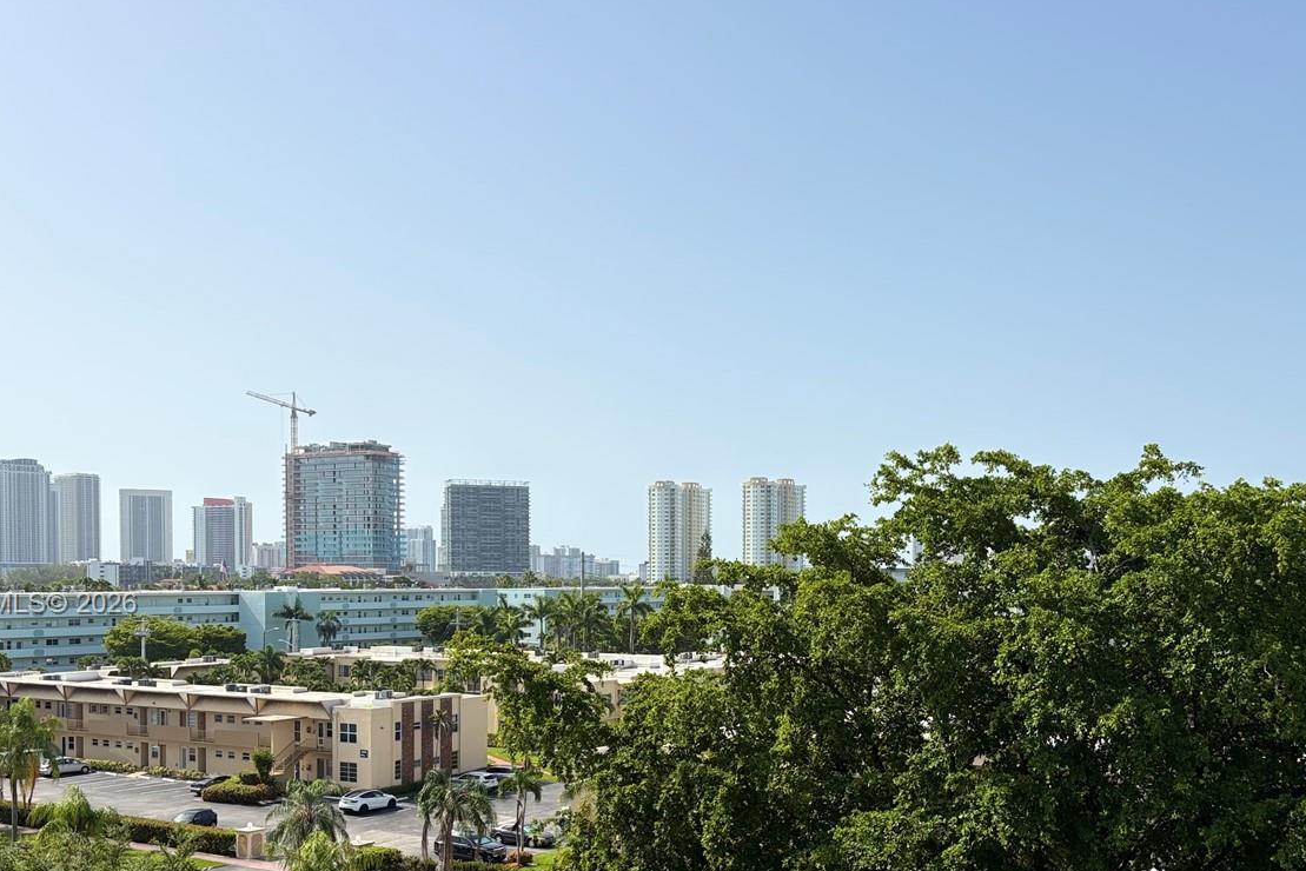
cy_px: 605
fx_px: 1415
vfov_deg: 33.8
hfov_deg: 49.5
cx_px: 712
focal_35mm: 39
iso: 50
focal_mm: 5.96
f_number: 1.6
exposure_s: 1/5348
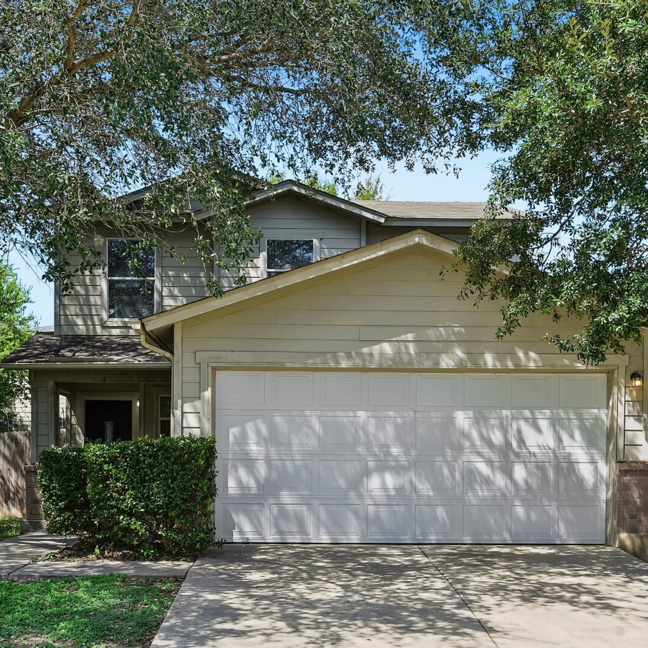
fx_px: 953
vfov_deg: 37.6
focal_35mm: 45
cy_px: 326
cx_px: 341
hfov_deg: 37.5
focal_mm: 35
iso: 400
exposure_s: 1/250
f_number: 8
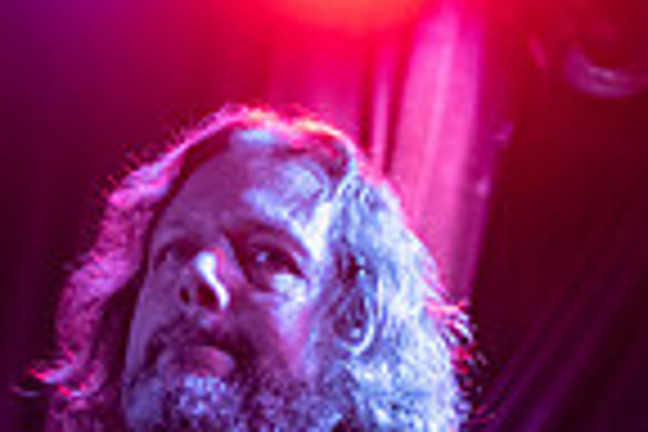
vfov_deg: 4.8
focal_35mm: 282
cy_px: 794
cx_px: 378
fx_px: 5076
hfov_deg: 7.3
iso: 2000
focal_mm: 70
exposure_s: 1/160
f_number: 3.2
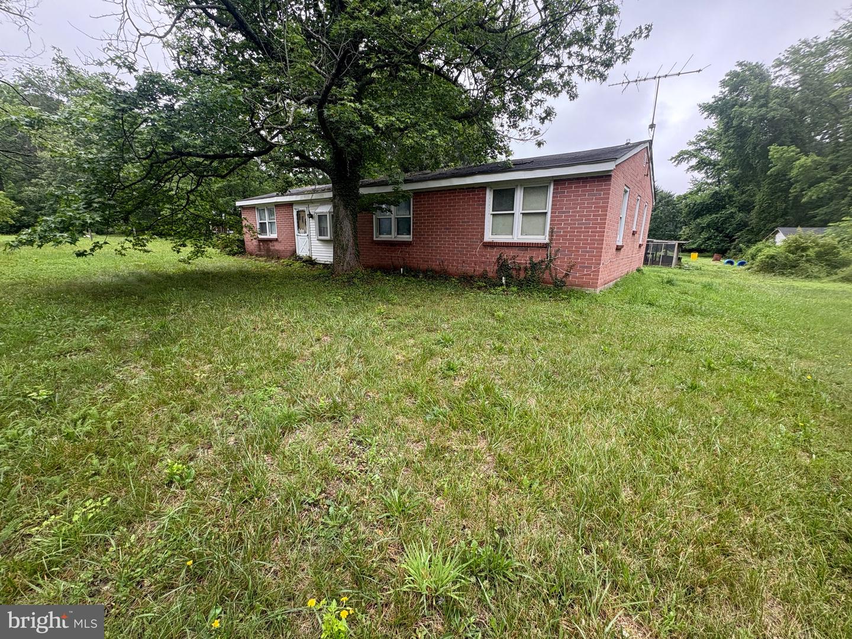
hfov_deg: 102.1
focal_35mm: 14
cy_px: 320
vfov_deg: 85.7
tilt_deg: -11.9
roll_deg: -1.4
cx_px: 426
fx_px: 345
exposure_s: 1/99
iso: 40
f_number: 2.2
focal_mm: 2.22
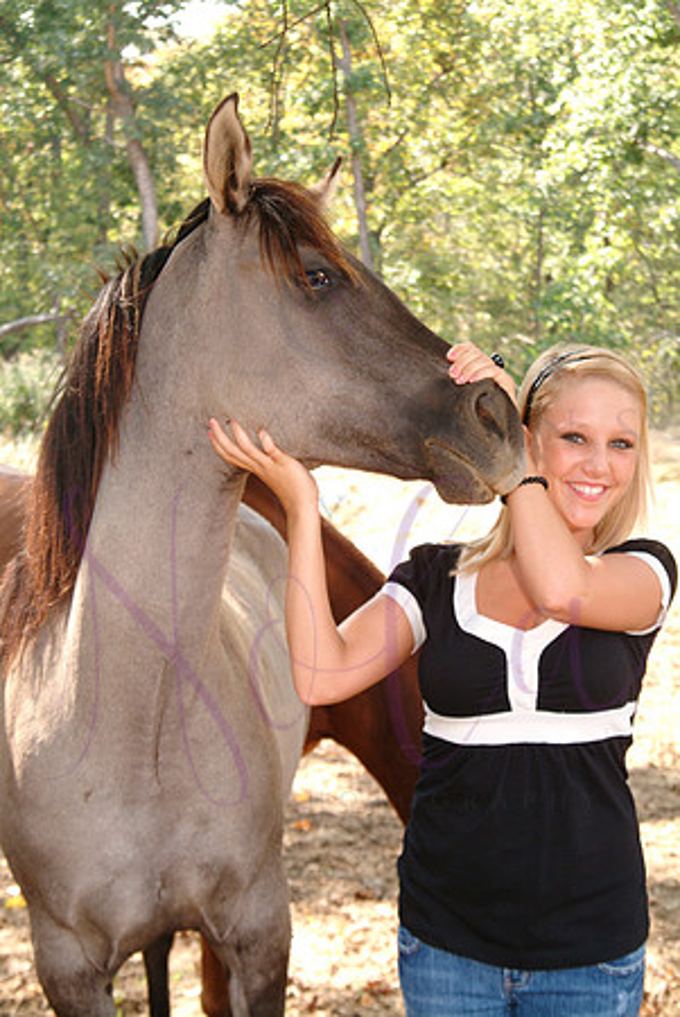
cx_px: 340
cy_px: 508
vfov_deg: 31.2
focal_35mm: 64
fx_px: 1823
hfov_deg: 21.1
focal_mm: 43
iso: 400
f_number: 5.6
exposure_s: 1/125
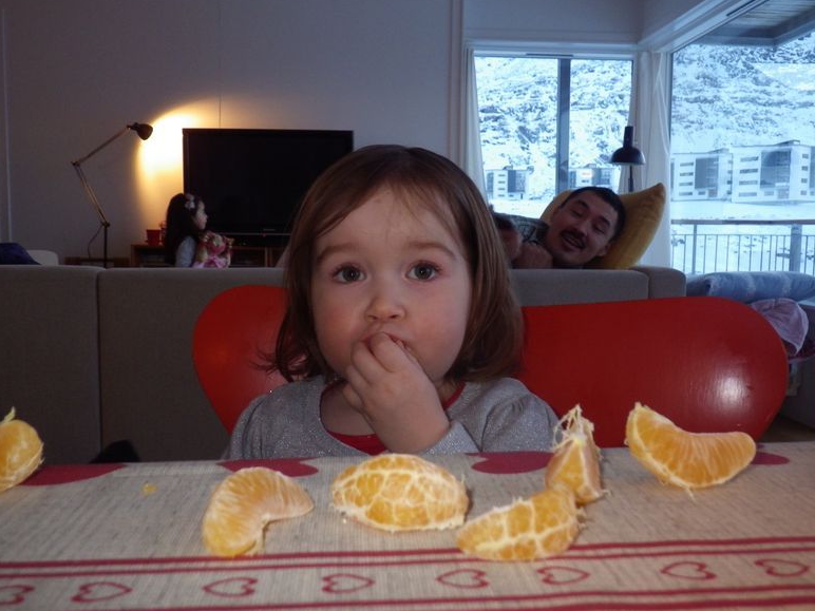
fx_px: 683
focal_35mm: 29
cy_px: 301
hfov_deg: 61.7
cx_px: 401
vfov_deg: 48.2
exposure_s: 1/45
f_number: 3.5
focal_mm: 5
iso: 320
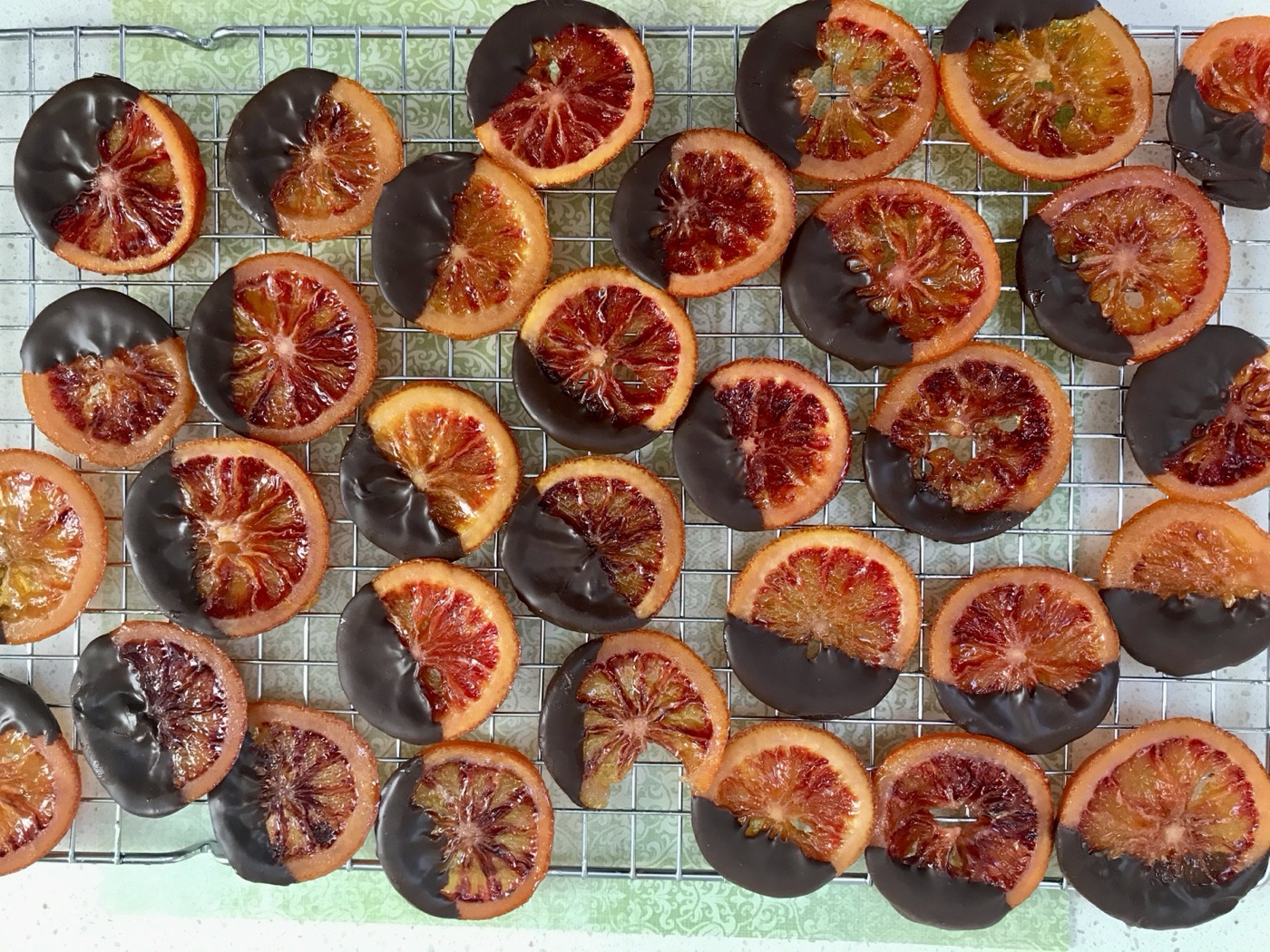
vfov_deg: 49.7
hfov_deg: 63.4
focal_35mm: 28
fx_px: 1027
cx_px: 635
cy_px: 476
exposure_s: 1/33
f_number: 1.8
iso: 25
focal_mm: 3.99
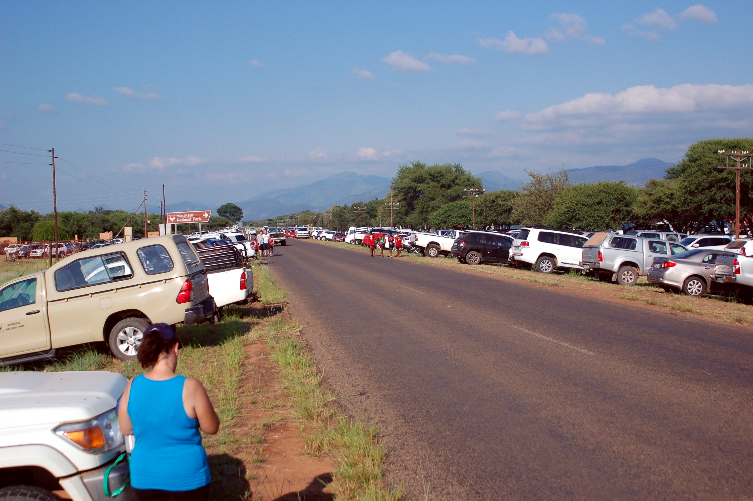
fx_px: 878
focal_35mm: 42
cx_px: 376
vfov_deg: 31.8
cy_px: 250
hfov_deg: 46.4
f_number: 5.6
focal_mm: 28
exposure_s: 1/2000
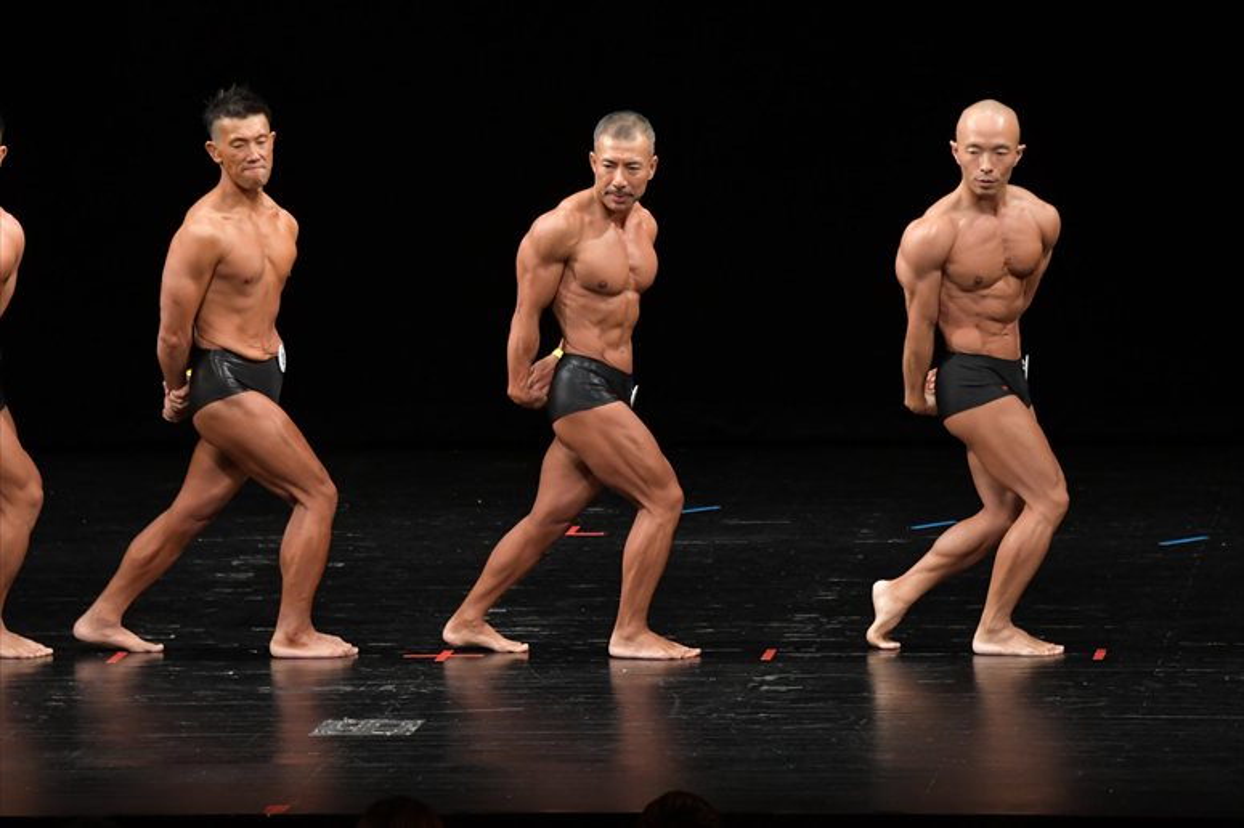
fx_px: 8807
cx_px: 622
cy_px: 414
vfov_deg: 5.4
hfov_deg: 8.1
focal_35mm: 255
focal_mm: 170
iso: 2500
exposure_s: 1/400
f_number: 5.6
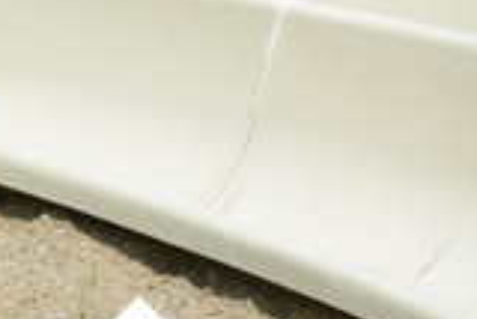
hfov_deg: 4.2
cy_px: 112
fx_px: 6445
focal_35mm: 486
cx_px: -110
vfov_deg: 2.8
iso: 360
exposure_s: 1/1250
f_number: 6.3
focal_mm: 195
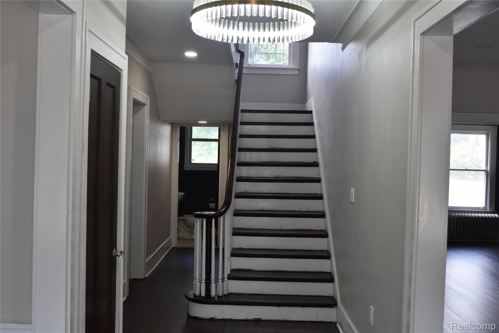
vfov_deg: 34.2
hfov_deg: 49.6
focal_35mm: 39
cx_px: 250
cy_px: 166
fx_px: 541
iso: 800
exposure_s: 1/160
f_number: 6.3
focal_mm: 26
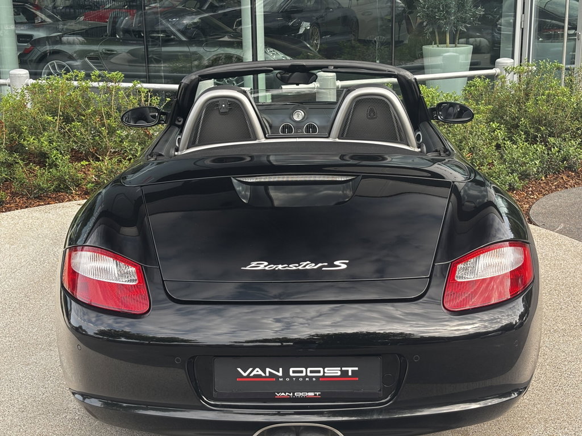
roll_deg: +0.5
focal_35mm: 52
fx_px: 874
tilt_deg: -15.0
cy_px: 218
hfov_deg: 36.8
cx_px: 291
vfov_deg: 28.0
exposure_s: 1/171
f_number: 1.6
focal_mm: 5.96
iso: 40
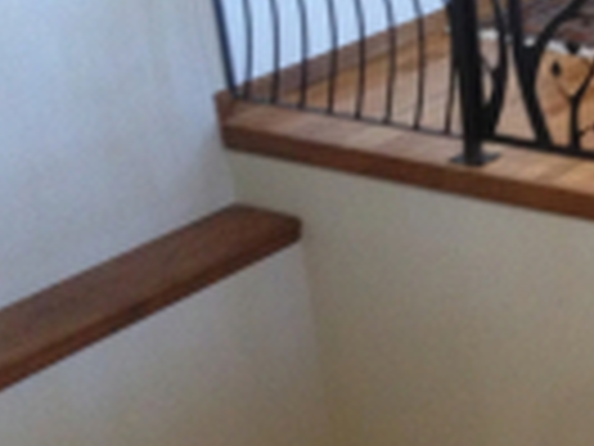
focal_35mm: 100
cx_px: 855
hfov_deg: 17.8
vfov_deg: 14.8
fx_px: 1716
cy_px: 279
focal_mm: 4.12
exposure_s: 1/20
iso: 320
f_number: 2.4
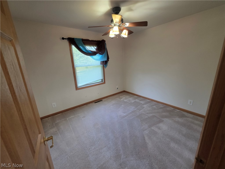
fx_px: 84
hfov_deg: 106.2
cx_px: 112
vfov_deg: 89.9
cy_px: 84
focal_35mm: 13
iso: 160
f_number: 1.9
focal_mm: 2.2
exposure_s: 1/60
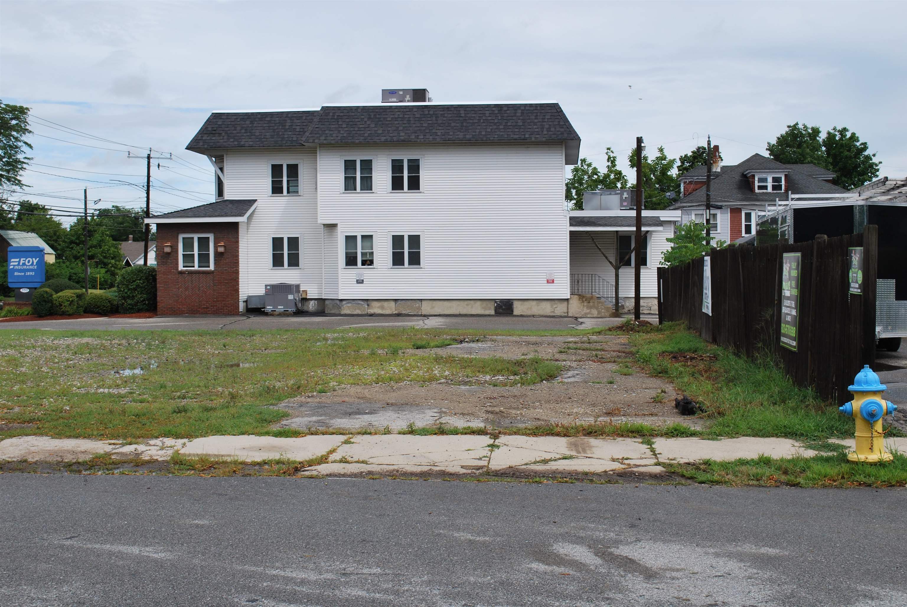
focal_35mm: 45
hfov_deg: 43.6
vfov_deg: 29.9
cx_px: 454
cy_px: 304
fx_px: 1135
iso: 100
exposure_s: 1/250
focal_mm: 30
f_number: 8
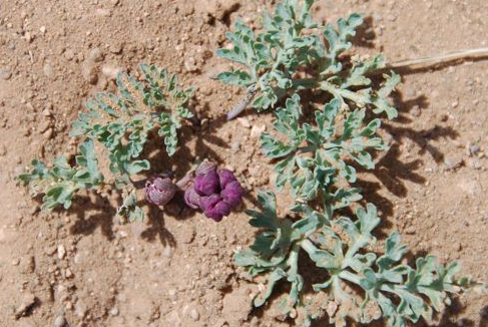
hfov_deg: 5.2
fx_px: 5347
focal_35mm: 394
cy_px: 159
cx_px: 198
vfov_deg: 3.5
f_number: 8
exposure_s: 1/250
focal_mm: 200
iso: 100
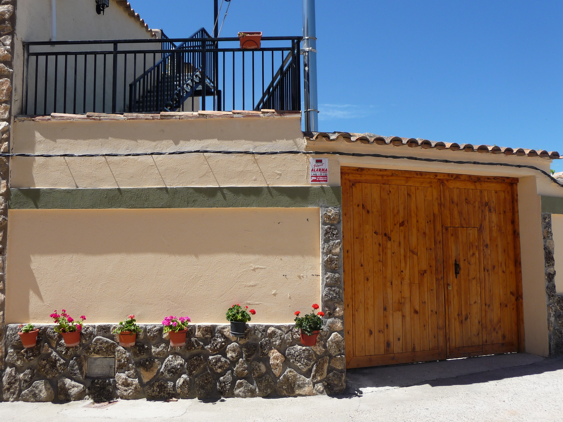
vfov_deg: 39.7
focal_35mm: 36
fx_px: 586
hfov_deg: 51.4
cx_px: 282
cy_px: 211
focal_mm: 6
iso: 100
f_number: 3.7
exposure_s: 1/800
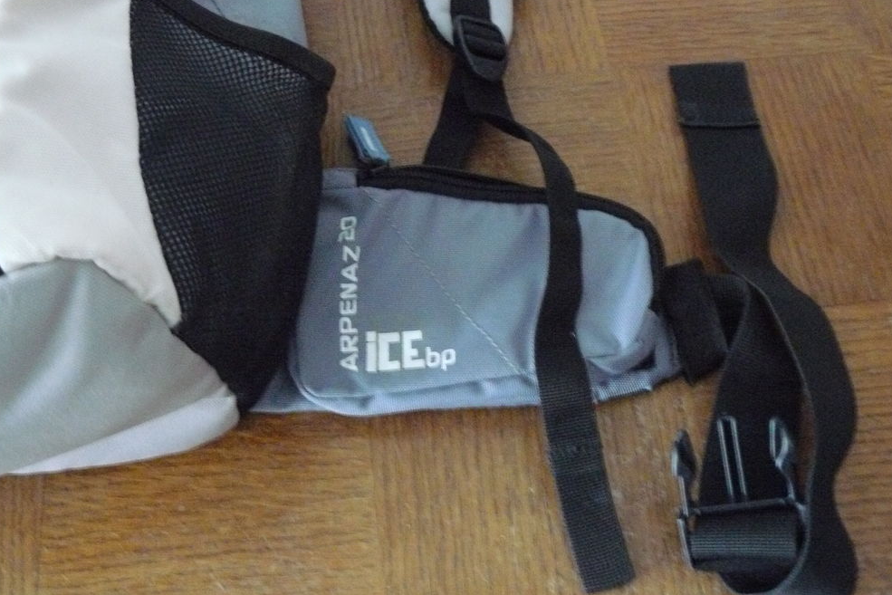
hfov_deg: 50.7
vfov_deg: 35.1
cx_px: 445
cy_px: 283
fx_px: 942
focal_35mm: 38
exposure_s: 1/8
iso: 800
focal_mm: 6
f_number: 2.8
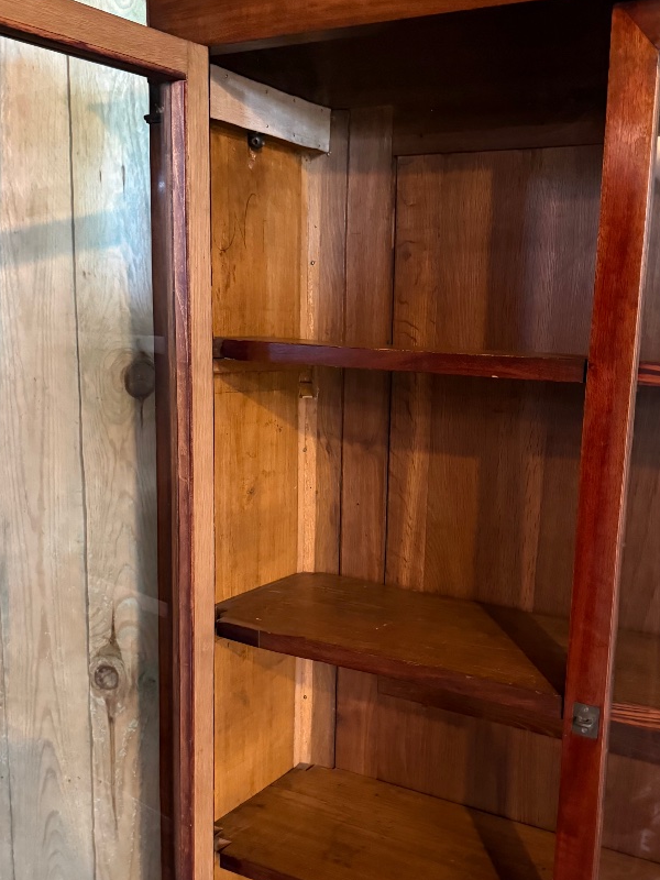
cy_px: 507
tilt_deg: -9.3
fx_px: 915
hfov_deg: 39.6
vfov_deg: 51.2
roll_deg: -2.3
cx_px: 380
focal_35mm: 36
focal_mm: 6.76
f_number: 1.78
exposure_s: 1/30
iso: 1000
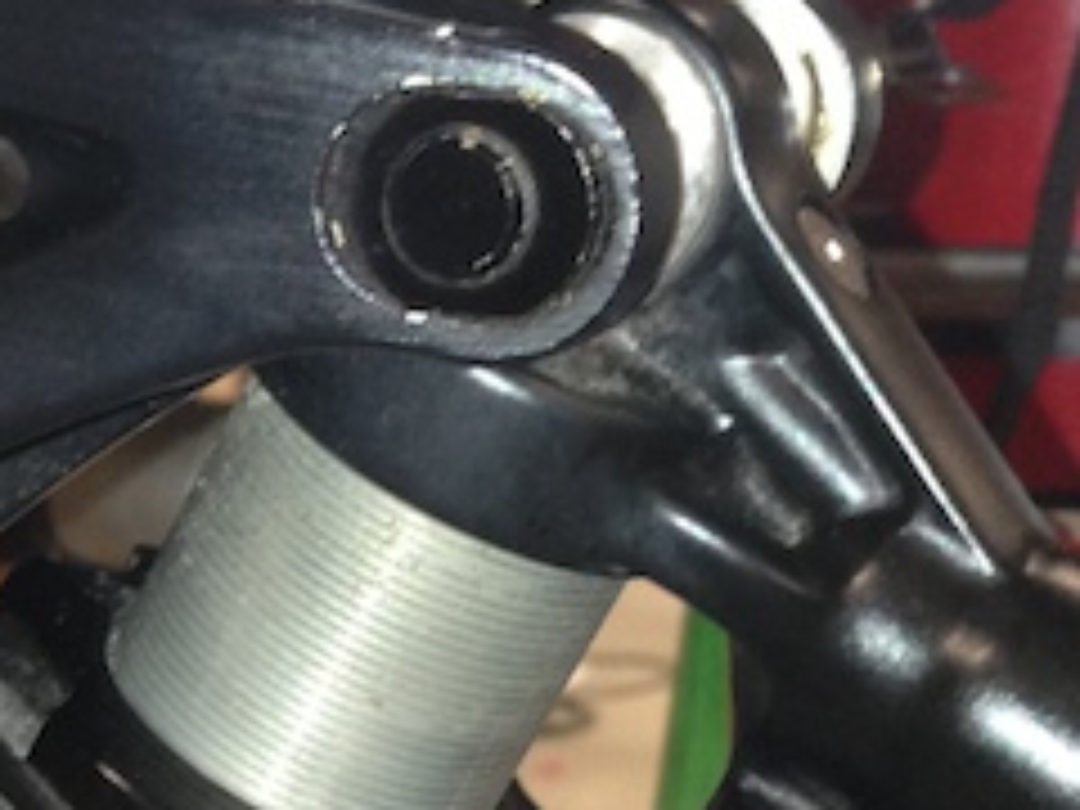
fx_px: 4399
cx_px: -99
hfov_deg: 13.7
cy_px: 1148
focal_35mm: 141
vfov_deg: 10.2
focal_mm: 4.13
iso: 100
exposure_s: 1/20
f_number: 2.4
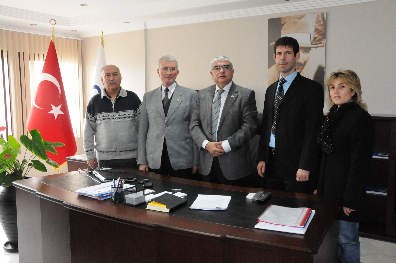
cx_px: 198
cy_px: 132
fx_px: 396
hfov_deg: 53.2
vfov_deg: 36.8
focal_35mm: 36
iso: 3200
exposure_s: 1/60
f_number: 7.1
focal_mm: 24
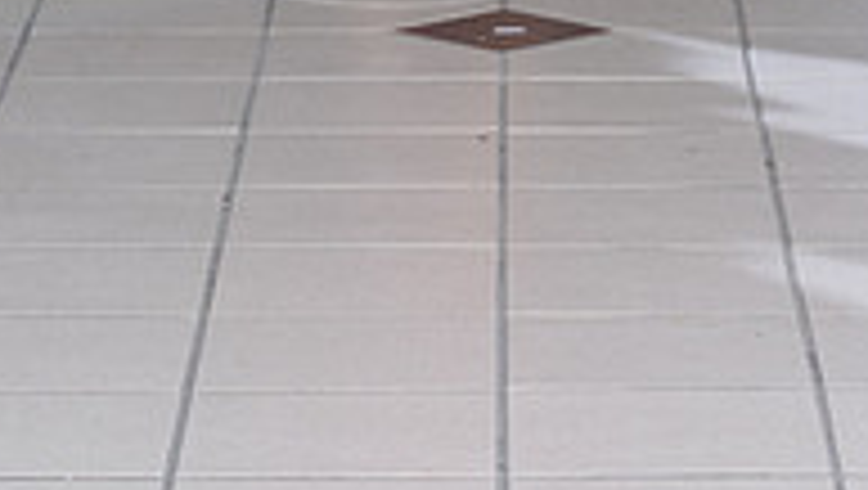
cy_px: -450
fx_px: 5737
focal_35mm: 249
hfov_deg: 8.7
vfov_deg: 4.8
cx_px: 387
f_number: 5.6
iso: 1250
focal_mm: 102
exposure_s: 1/125
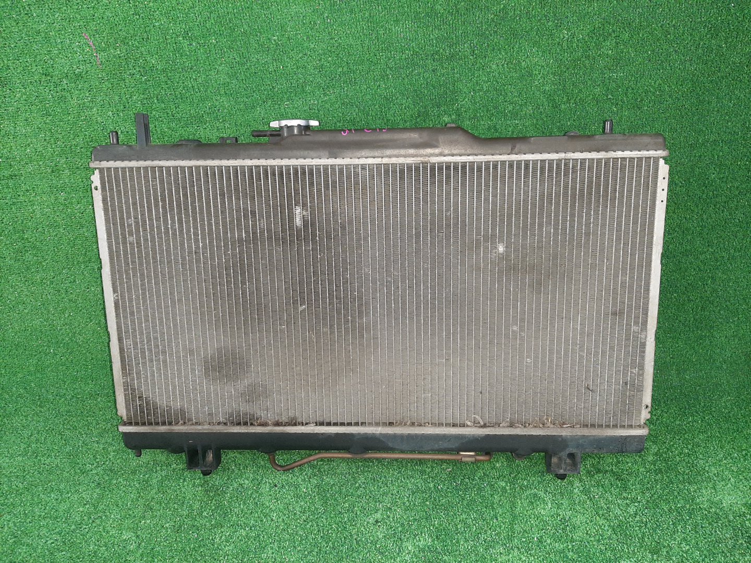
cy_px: 282
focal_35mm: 26
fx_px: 564
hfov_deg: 67.3
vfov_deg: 53.1
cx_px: 376
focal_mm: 3.93
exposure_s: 1/25
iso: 288
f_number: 1.7
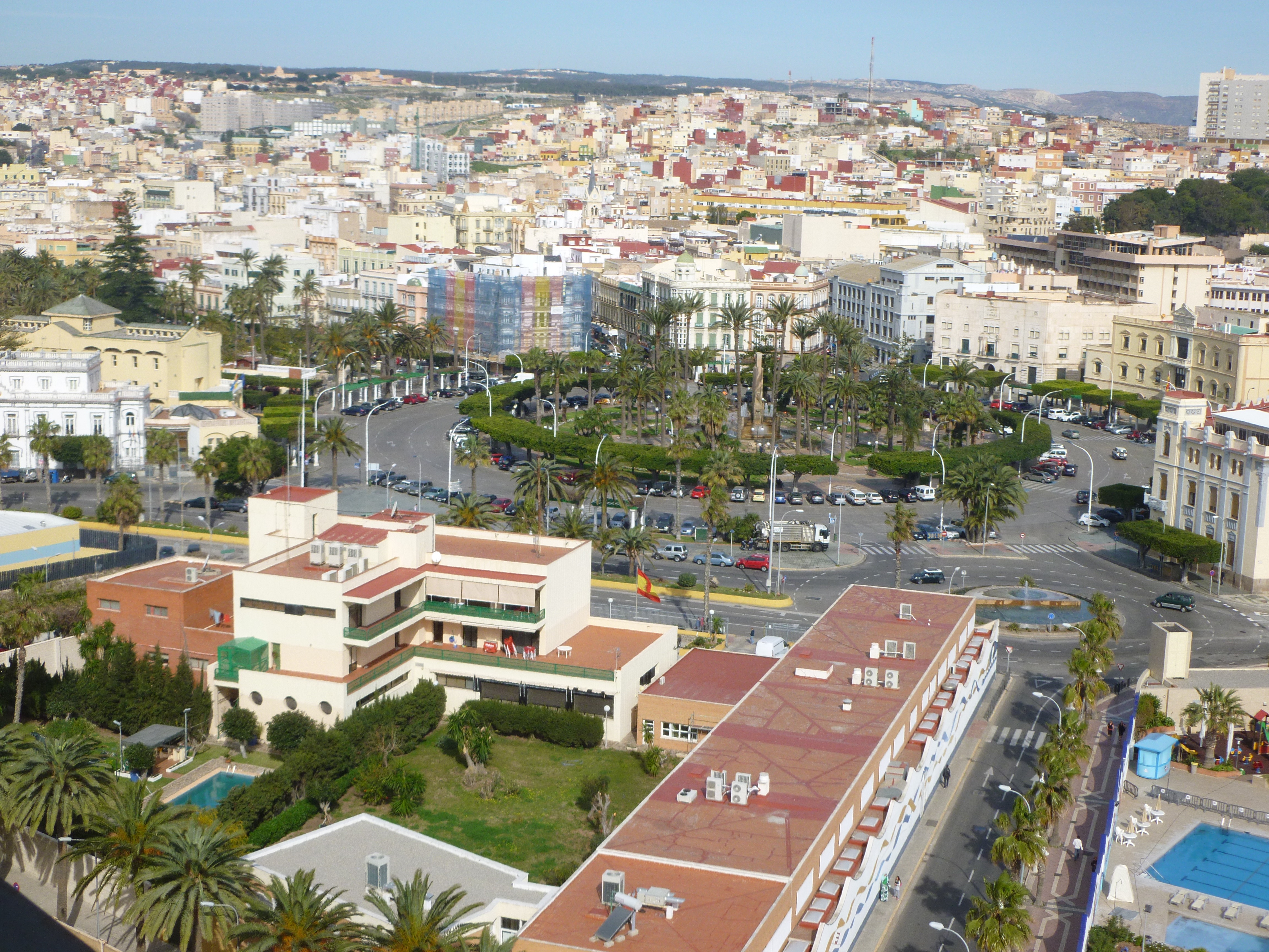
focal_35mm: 47
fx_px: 1723
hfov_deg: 40.4
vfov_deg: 30.9
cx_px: 634
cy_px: 476
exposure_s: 1/1300
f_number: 3.8
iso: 100
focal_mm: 8.4
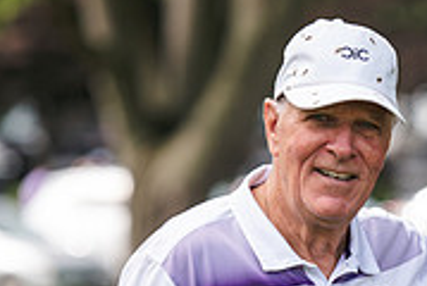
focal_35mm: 485
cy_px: 449
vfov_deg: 2.8
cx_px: 420
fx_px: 5762
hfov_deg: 4.2
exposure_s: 1/400
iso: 100
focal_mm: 150
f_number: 3.2
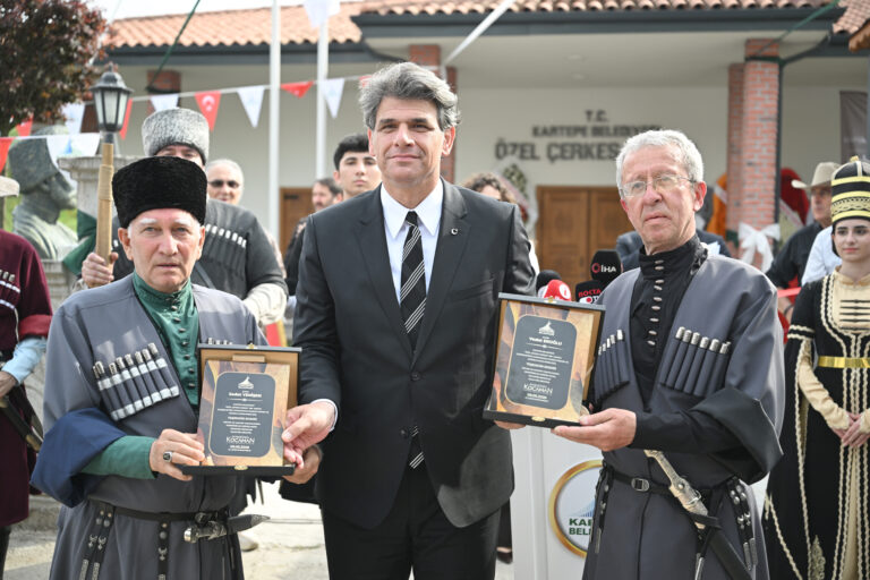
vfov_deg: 31.2
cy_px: 290
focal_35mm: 43
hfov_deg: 45.4
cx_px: 435
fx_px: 1039
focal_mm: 43
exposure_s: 1/1250
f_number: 2.8
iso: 400
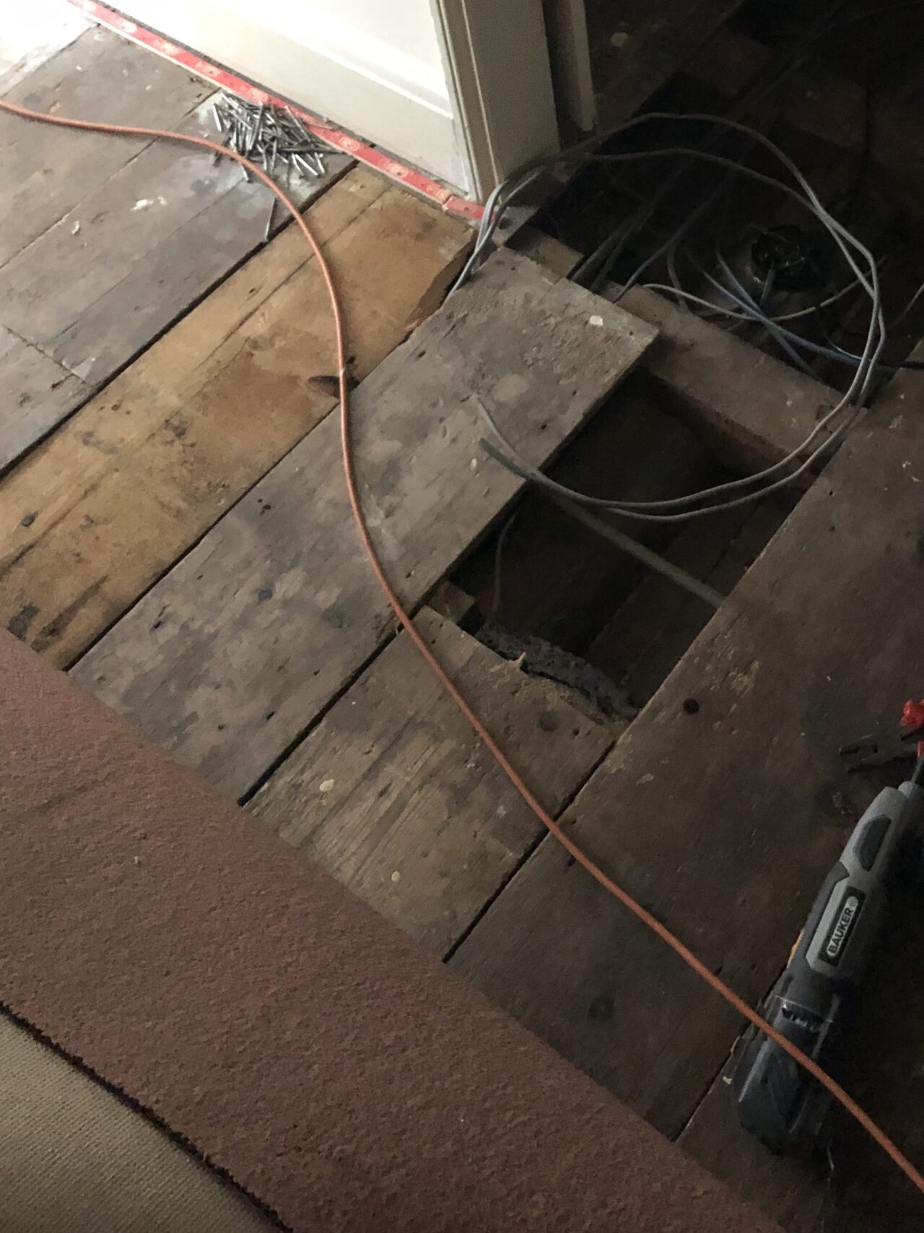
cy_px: 315
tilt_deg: -51.8
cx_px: 658
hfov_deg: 33.8
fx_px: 1495
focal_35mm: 42
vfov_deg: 43.4
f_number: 1.8
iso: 250
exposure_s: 1/4
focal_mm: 3.99
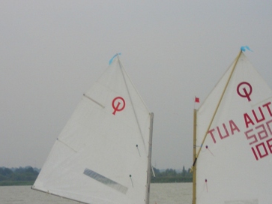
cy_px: 132
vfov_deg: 8.0
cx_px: 118
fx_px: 1453
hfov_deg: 10.7
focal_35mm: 185
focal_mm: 17.4
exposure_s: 1/80
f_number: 7.7
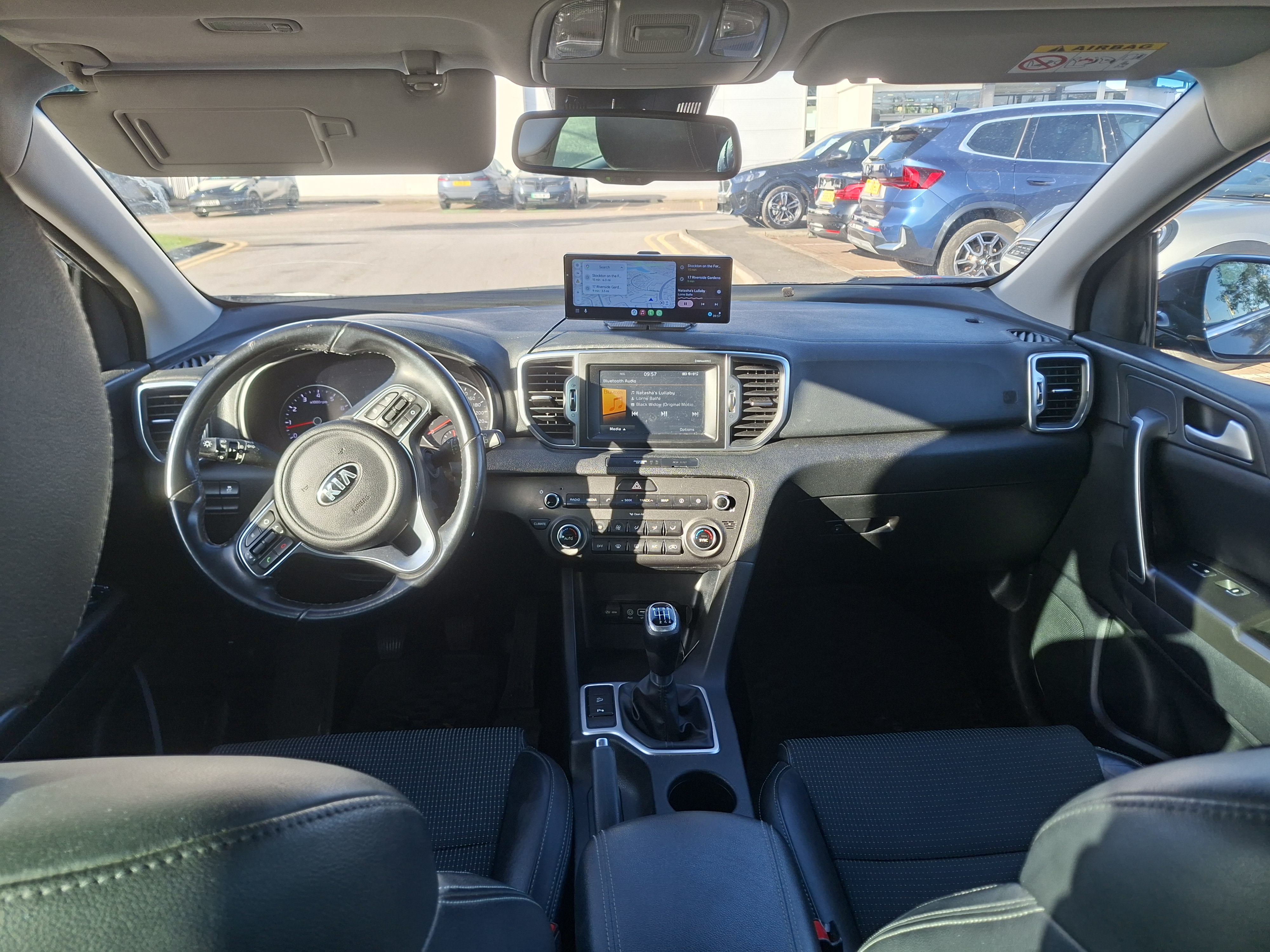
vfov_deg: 58.9
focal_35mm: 23
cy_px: 476
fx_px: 844
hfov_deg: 73.9
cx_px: 635
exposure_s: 1/212
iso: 50
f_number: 1.8
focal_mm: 5.54
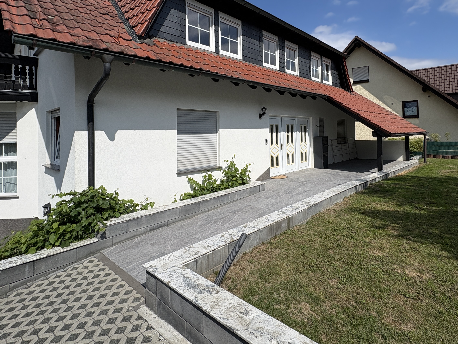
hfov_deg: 81.7
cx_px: 242
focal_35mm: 20
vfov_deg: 65.0
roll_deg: +1.6
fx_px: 265
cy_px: 128
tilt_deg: +1.6
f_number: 2.2
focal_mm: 2.22
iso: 40
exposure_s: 1/4132
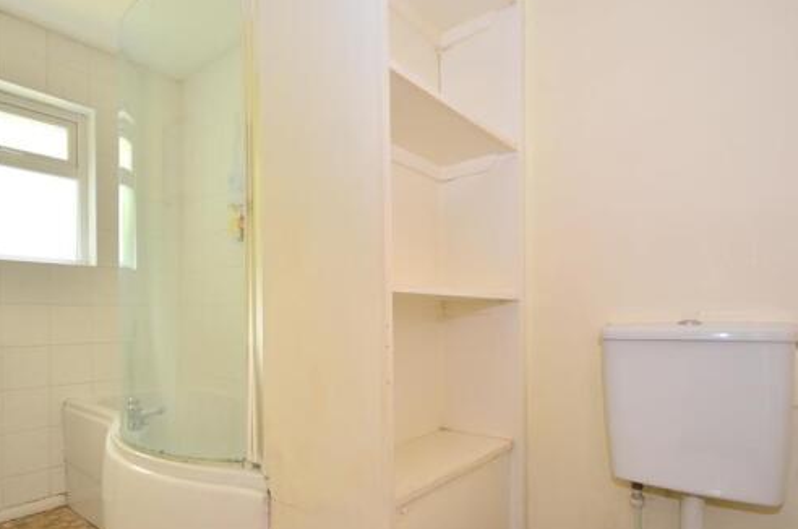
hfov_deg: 83.0
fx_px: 442
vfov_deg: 61.1
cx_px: 318
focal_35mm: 20
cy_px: 321
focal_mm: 10
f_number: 5
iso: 200
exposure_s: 1/6
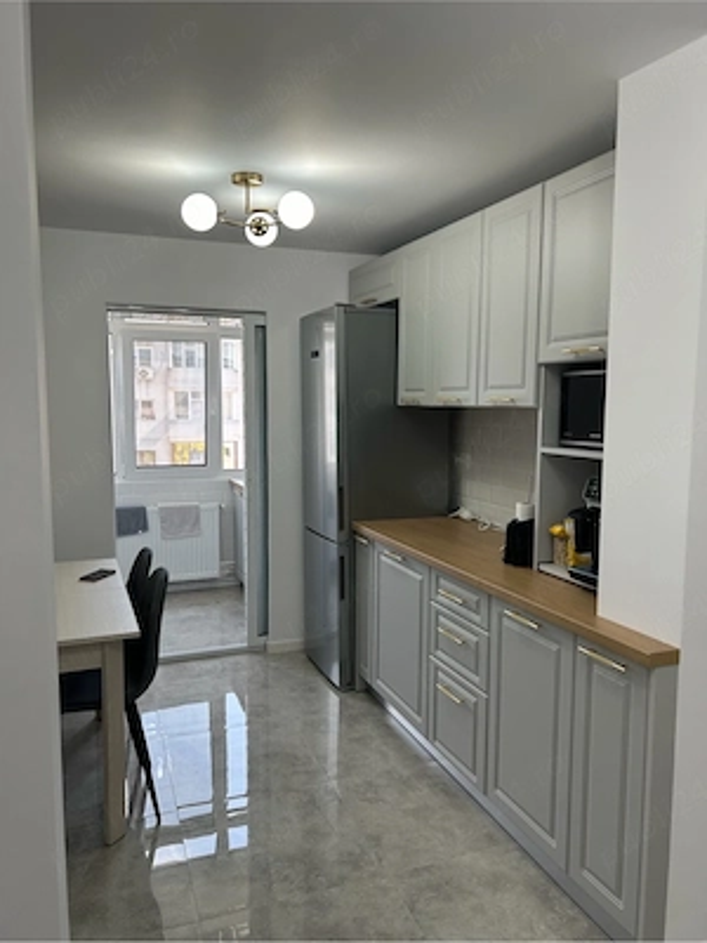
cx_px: 354
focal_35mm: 26
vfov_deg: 67.3
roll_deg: -0.9
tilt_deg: -5.7
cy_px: 472
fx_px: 708
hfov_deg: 53.1
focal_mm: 5.7
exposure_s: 1/100
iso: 50
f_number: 1.5
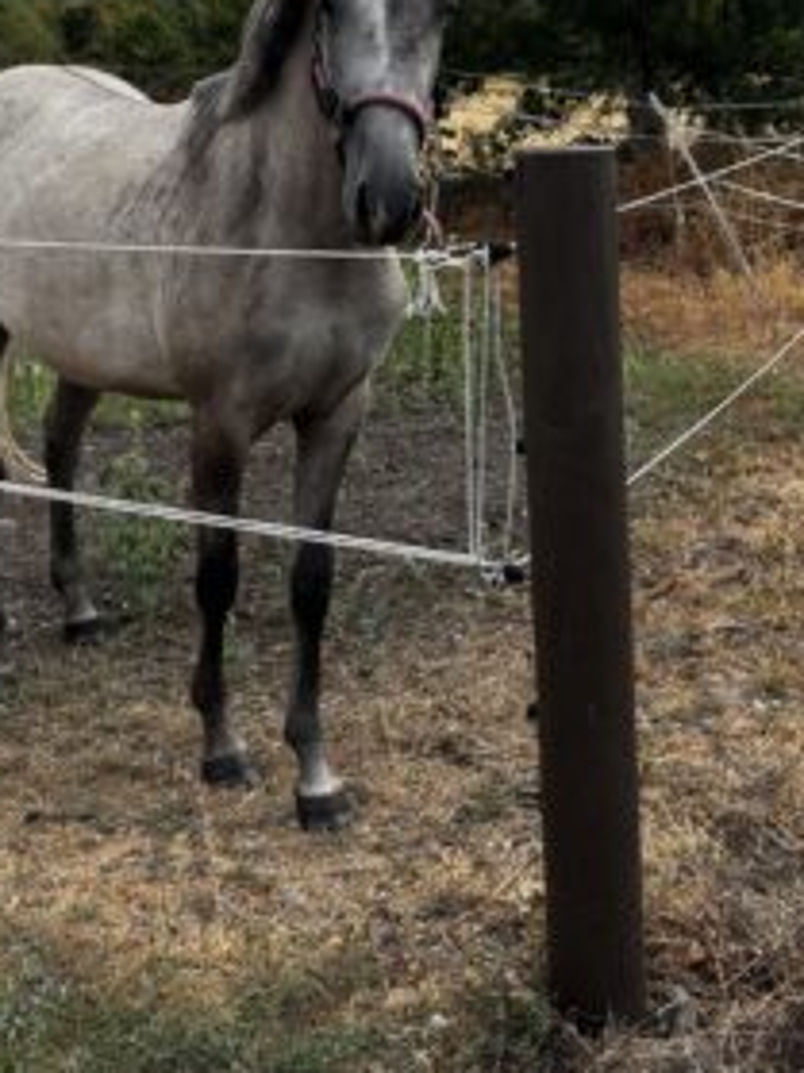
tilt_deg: -6.9
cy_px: 196
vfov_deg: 33.3
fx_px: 1736
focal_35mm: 56
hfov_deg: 26.0
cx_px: 285
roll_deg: -0.3
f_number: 1.6
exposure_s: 1/1590
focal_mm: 5.96
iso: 50
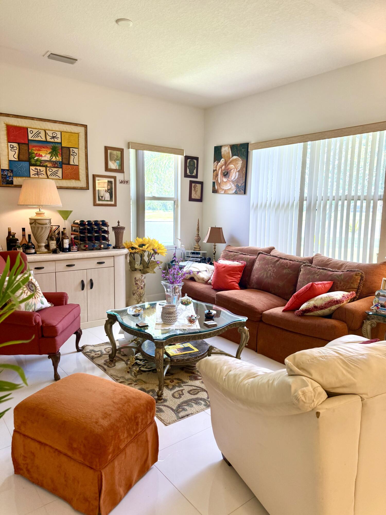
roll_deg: -1.3
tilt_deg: -9.7
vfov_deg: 71.6
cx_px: 193
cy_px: 258
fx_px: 357
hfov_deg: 56.8
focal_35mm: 24
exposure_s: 1/120
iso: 125
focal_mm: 6.76
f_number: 1.78
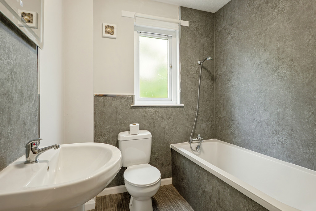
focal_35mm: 18
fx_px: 162
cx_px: 158
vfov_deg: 66.1
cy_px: 106
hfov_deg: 88.6
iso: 320
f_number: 9
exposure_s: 1/10
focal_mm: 12.3
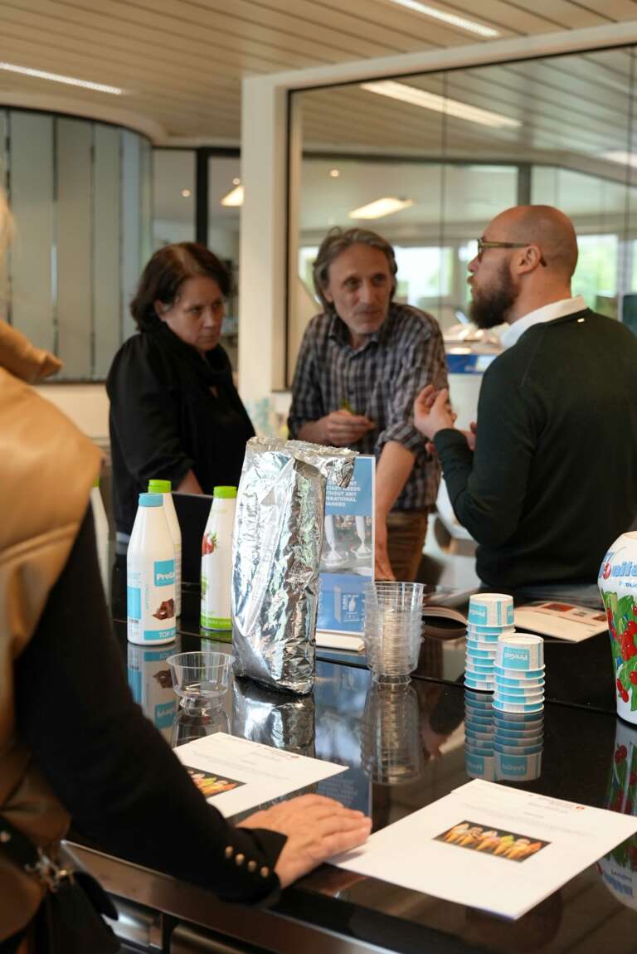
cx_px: 318
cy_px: 477
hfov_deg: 28.7
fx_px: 1246
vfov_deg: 41.9
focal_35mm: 47
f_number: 4
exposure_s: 1/160
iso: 640
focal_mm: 47
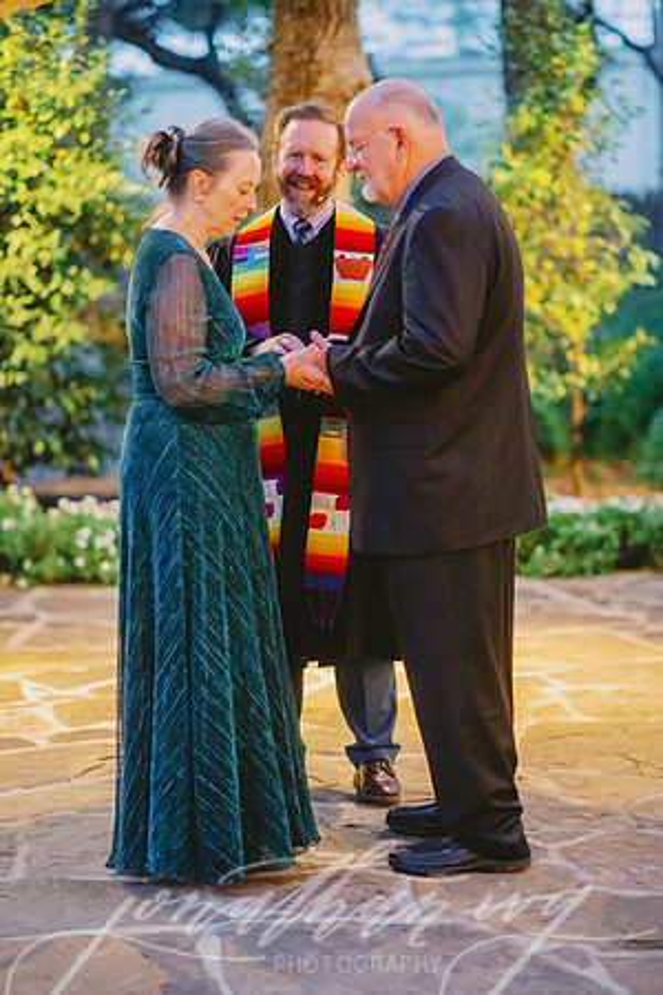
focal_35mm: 85
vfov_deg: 23.9
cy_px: 498
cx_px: 332
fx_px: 2348
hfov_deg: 16.1
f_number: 1.8
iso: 5000
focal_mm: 85
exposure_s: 1/200
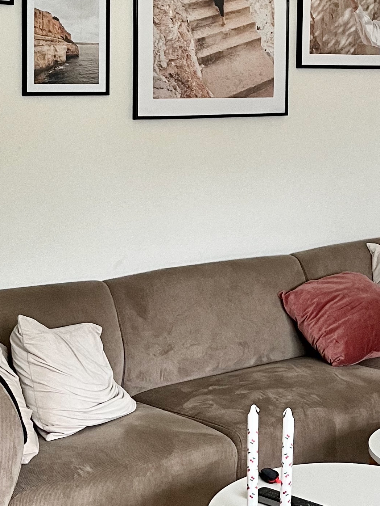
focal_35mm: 75
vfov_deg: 25.7
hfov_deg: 19.5
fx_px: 1098
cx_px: 290
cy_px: 135
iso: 160
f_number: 1.6
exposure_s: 1/50
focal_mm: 5.1
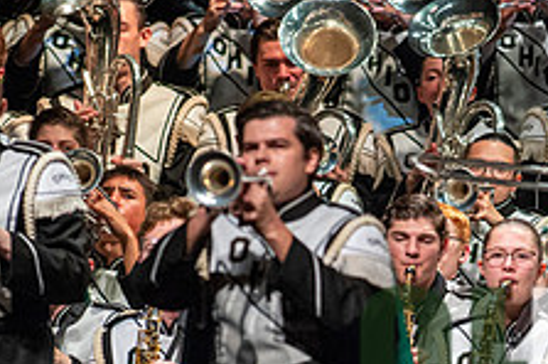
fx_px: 11886
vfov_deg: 1.8
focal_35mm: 782
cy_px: 401
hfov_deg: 2.6
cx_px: 546
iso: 5000
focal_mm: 300
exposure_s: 1/400
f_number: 5.6
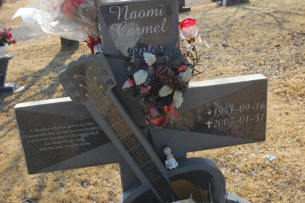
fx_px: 356
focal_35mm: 42
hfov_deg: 46.4
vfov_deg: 31.8
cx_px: 152
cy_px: 102
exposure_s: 1/500
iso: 400
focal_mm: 28
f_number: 7.1
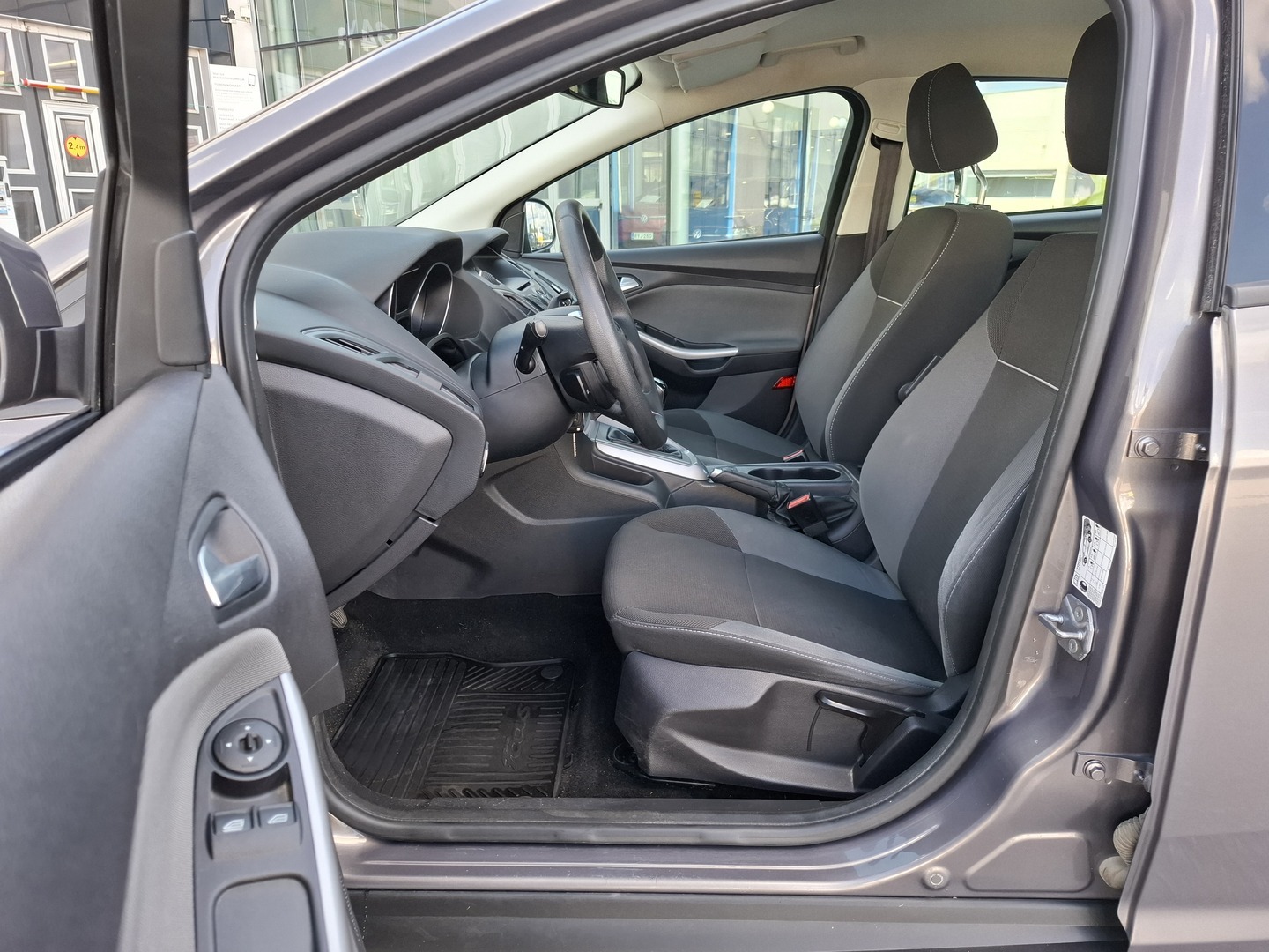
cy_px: 476
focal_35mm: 23
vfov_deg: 58.9
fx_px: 843
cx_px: 634
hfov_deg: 73.9
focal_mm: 5.54
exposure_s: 1/120
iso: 50
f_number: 1.8
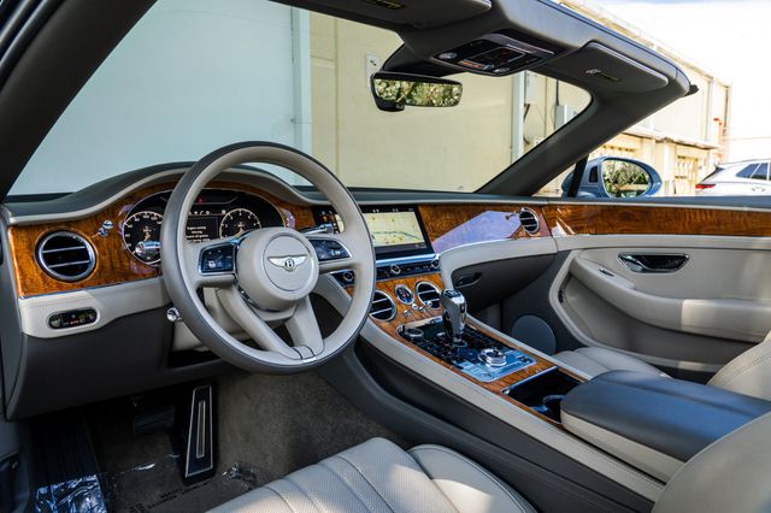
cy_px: 256
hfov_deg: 71.6
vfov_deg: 51.3
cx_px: 386
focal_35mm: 25
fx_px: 535
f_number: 8
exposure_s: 1/80
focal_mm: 24
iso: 640
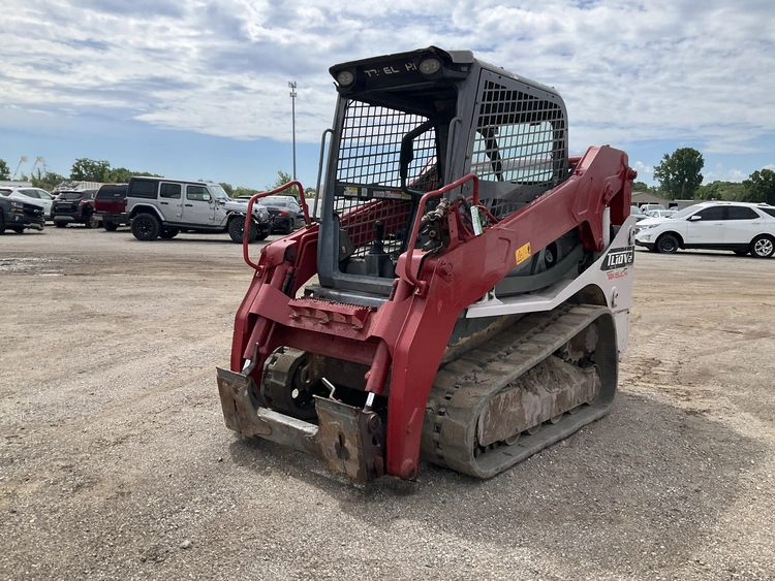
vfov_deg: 48.3
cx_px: 388
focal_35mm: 29
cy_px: 290
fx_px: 649
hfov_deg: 61.6
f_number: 1.8
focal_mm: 3
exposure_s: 1/2141
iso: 25
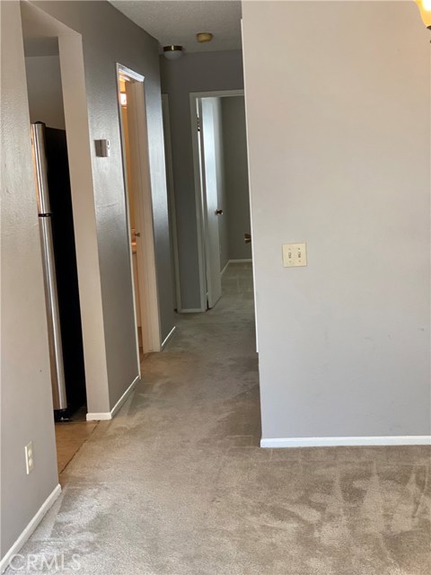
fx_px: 863
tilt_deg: -6.5
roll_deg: +3.0
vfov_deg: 36.8
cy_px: 288
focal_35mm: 52
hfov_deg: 28.0
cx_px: 216
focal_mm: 6
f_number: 2
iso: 160
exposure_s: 1/120
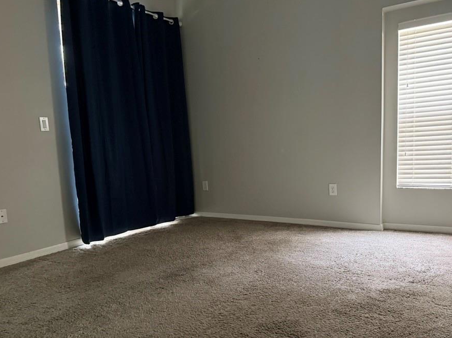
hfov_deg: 63.3
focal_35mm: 28
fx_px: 366
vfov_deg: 49.6
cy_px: 194
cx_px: 249
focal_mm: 6.76
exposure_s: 1/40
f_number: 1.78
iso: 1000
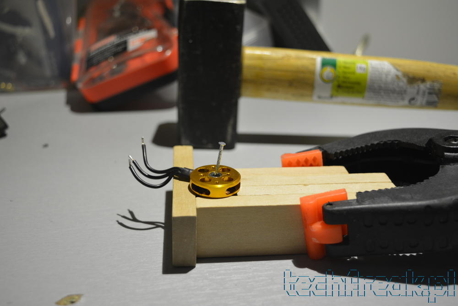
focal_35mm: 46
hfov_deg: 42.3
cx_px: 229
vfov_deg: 29.0
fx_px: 592
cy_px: 153
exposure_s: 1/60
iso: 800
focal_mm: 31
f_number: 5
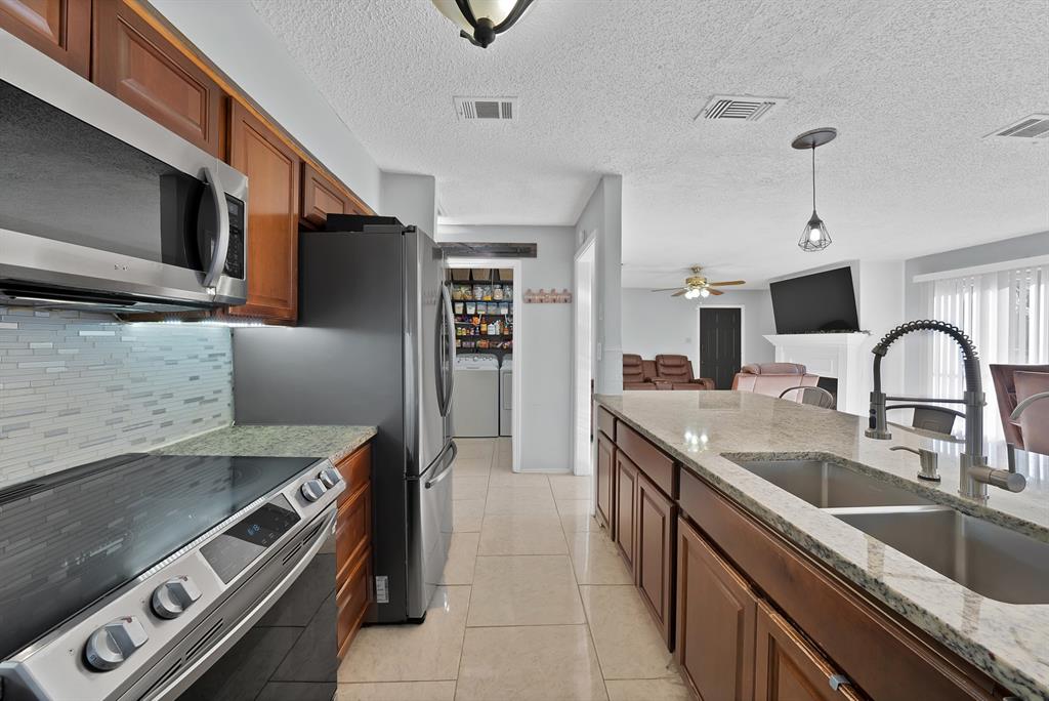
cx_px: 524
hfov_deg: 112.6
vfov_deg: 90.1
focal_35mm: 12
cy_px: 350
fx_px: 350
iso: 640
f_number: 10
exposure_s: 1/5
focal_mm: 12
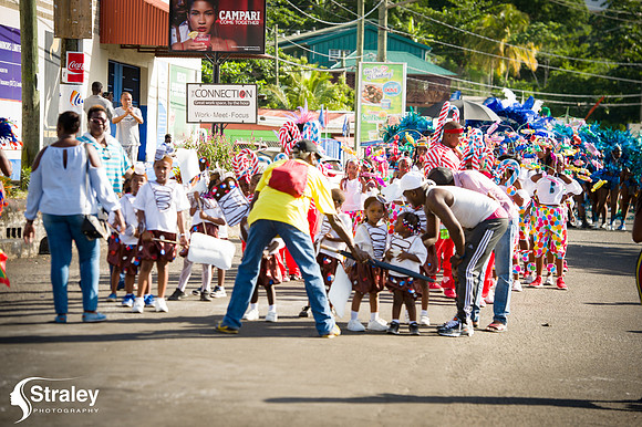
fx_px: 2139
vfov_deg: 11.4
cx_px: 321
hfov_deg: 17.1
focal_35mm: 120
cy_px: 214
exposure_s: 1/200
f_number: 5.6
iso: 100
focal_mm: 120
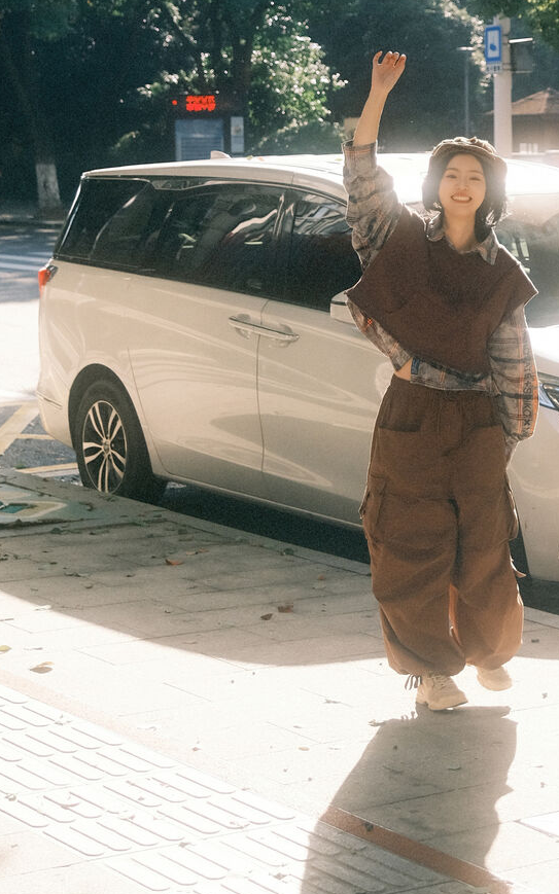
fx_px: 2316
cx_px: 499
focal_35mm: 95
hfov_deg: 13.6
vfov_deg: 21.4
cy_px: 98
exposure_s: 1/1000
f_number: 2.8
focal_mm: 30.2
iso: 500
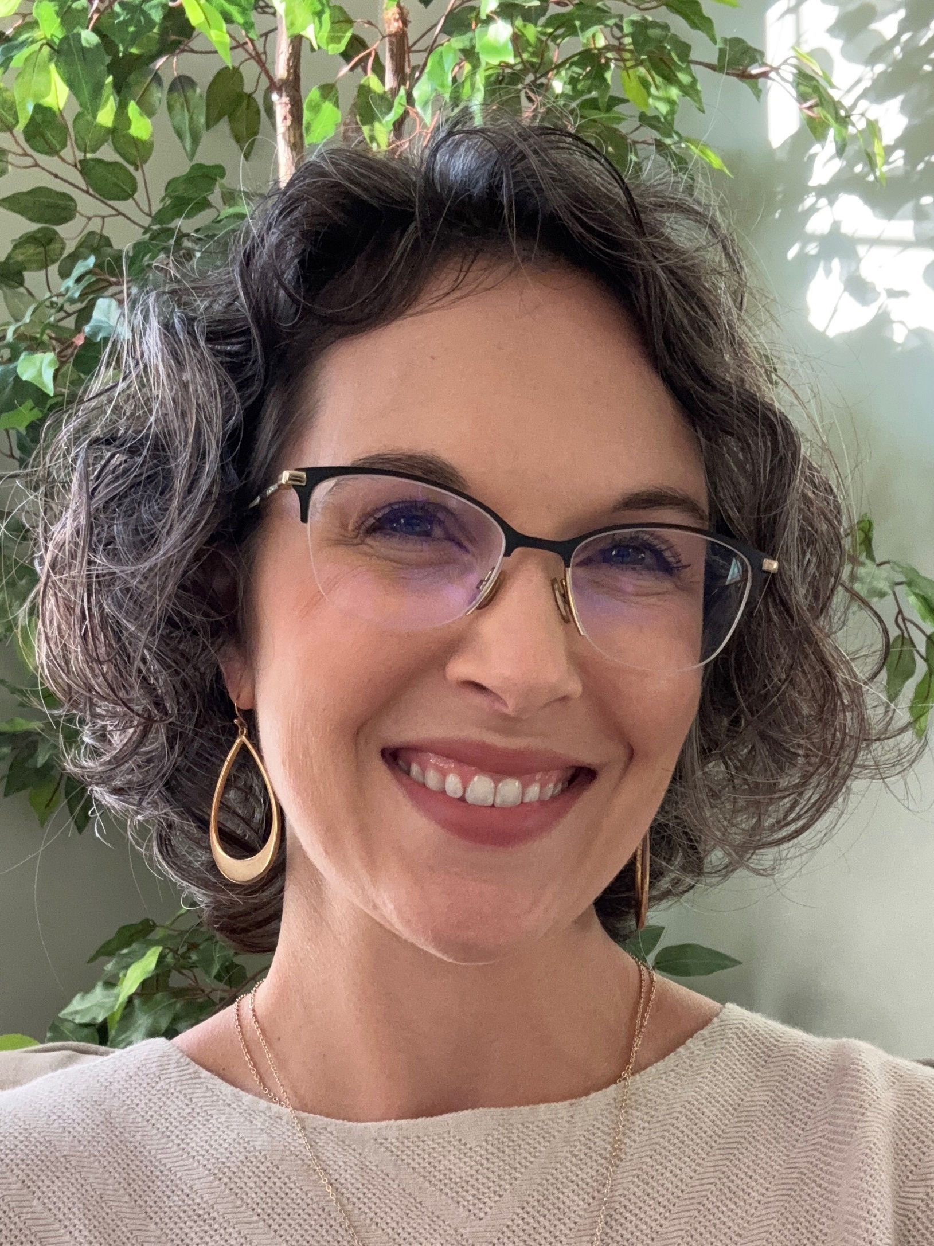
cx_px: 467
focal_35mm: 30
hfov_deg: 46.8
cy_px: 623
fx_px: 1080
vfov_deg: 60.0
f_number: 1.9
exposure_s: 1/60
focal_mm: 2.69
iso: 125
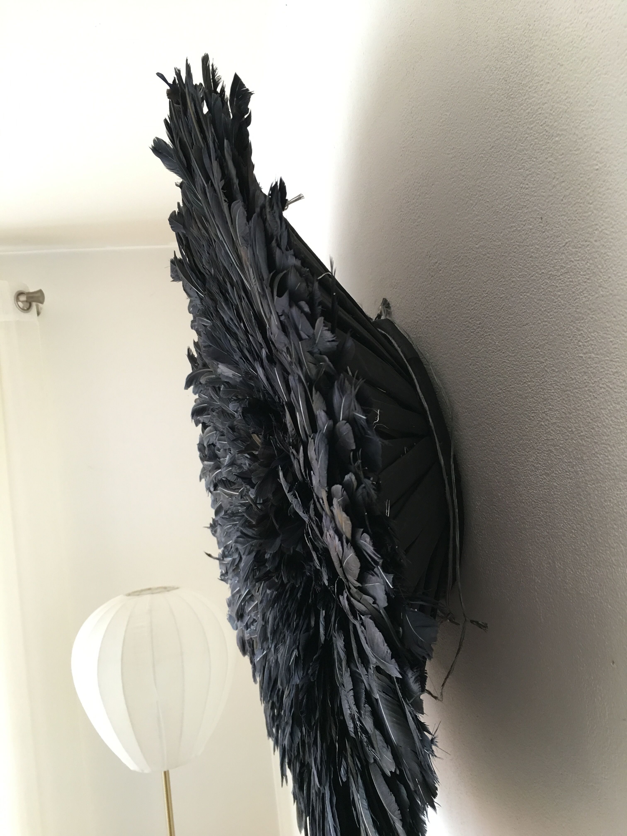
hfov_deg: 48.2
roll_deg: +7.7
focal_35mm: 29
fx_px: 700
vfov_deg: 61.7
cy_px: 418
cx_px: 314
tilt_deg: +2.3
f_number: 2.2
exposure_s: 1/17
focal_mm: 4.15
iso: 64
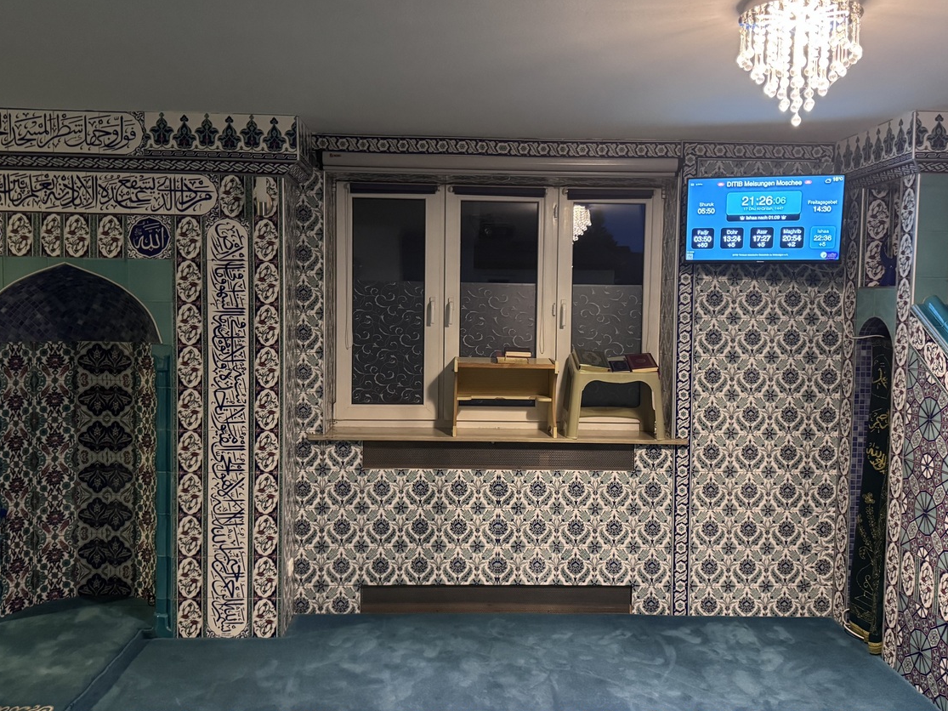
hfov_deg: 58.3
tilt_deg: -3.4
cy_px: 345
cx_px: 492
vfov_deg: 45.4
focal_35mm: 31
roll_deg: -0.6
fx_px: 849
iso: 800
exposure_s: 1/33
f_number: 1.78
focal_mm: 6.76
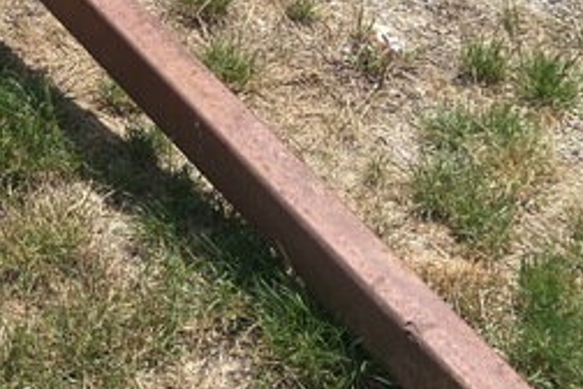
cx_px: -222
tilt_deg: -29.8
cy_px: -127
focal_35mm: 86
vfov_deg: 15.1
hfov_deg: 21.0
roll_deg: +3.6
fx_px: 1393
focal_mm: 4.25
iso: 32
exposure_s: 1/2315
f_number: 1.8
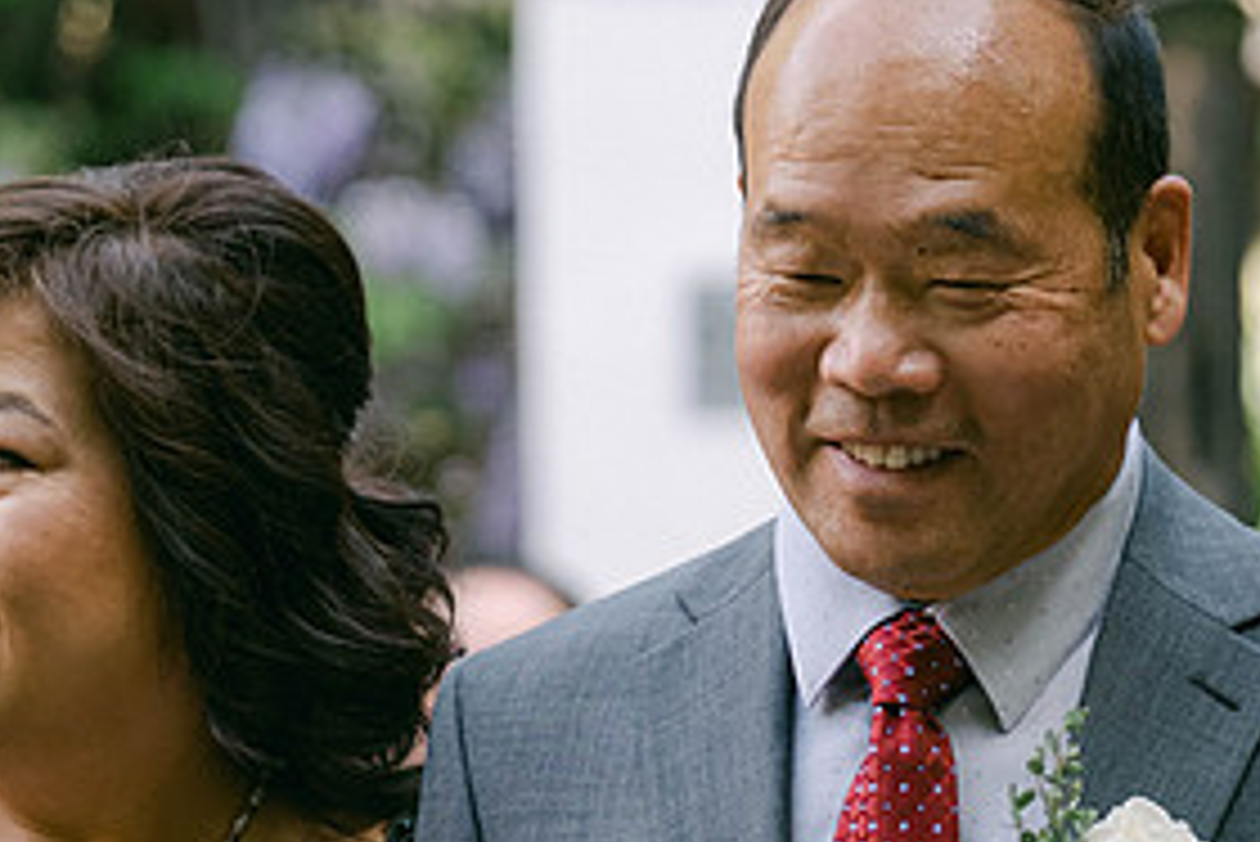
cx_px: 598
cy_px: 610
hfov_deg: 7.3
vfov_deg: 4.9
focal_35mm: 282
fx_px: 9875
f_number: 2.8
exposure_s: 1/320
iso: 320
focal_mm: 90.6
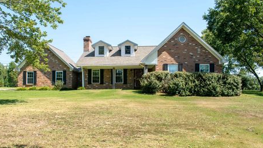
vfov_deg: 37.8
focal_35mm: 31
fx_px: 216
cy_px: 85
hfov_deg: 62.5
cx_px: 119
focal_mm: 18
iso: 200
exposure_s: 1/200
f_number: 11
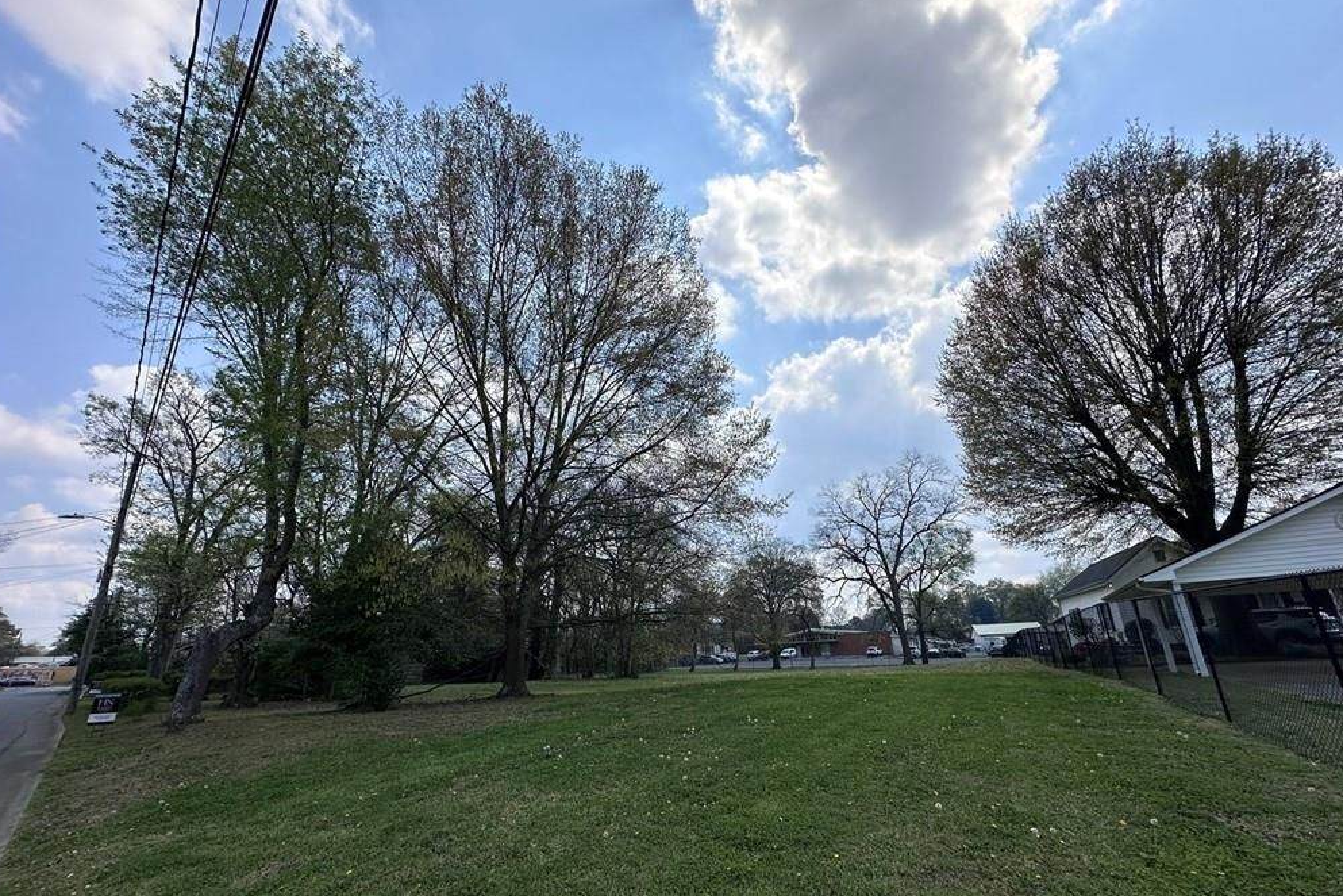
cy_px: 488
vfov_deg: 77.2
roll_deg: +2.0
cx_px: 680
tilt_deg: +17.2
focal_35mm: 15
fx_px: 560
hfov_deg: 100.4
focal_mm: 2.22
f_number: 2.2
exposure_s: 1/3401
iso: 50
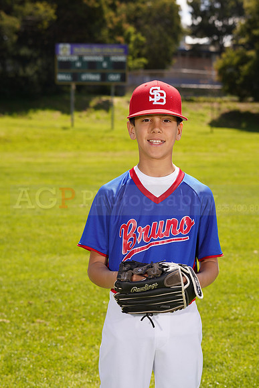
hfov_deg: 13.7
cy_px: 194
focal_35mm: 100
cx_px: 130
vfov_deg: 20.4
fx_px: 1078
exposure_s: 1/160
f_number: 9
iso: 100
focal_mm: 100
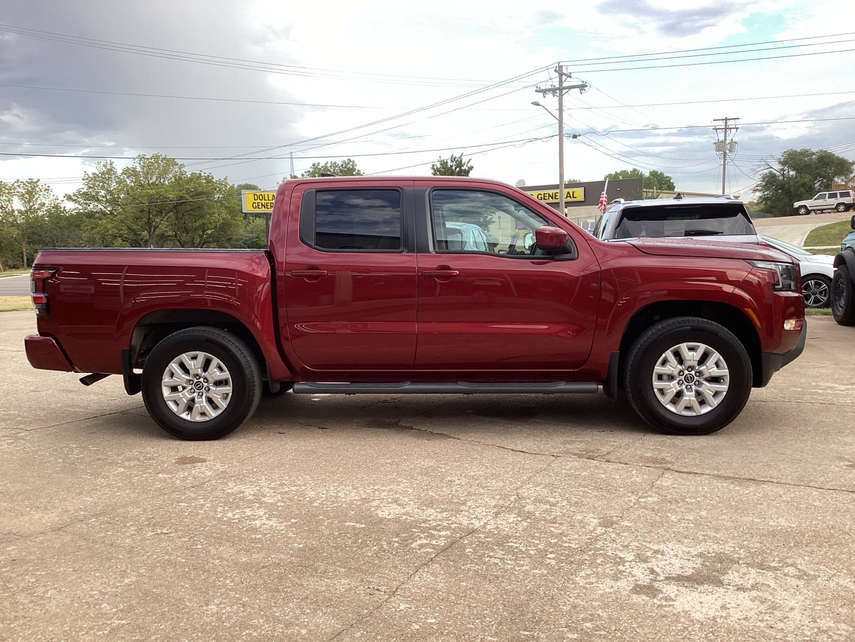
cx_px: 428
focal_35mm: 31
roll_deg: +1.1
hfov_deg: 58.4
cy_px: 321
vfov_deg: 45.4
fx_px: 766
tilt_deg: -6.6
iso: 25
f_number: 2.4
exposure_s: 1/120
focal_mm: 3.3
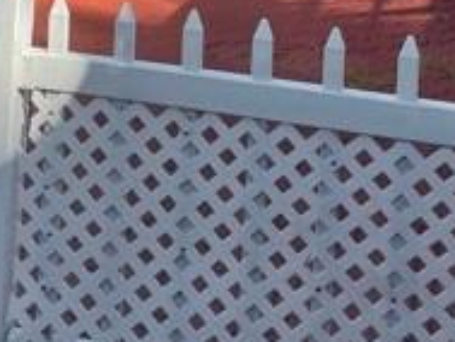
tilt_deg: -4.7
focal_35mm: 88
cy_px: -152
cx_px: 195
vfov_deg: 15.6
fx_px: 1157
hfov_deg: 22.2
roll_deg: -3.1
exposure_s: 1/1595
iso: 32
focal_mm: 4.2
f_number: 1.6
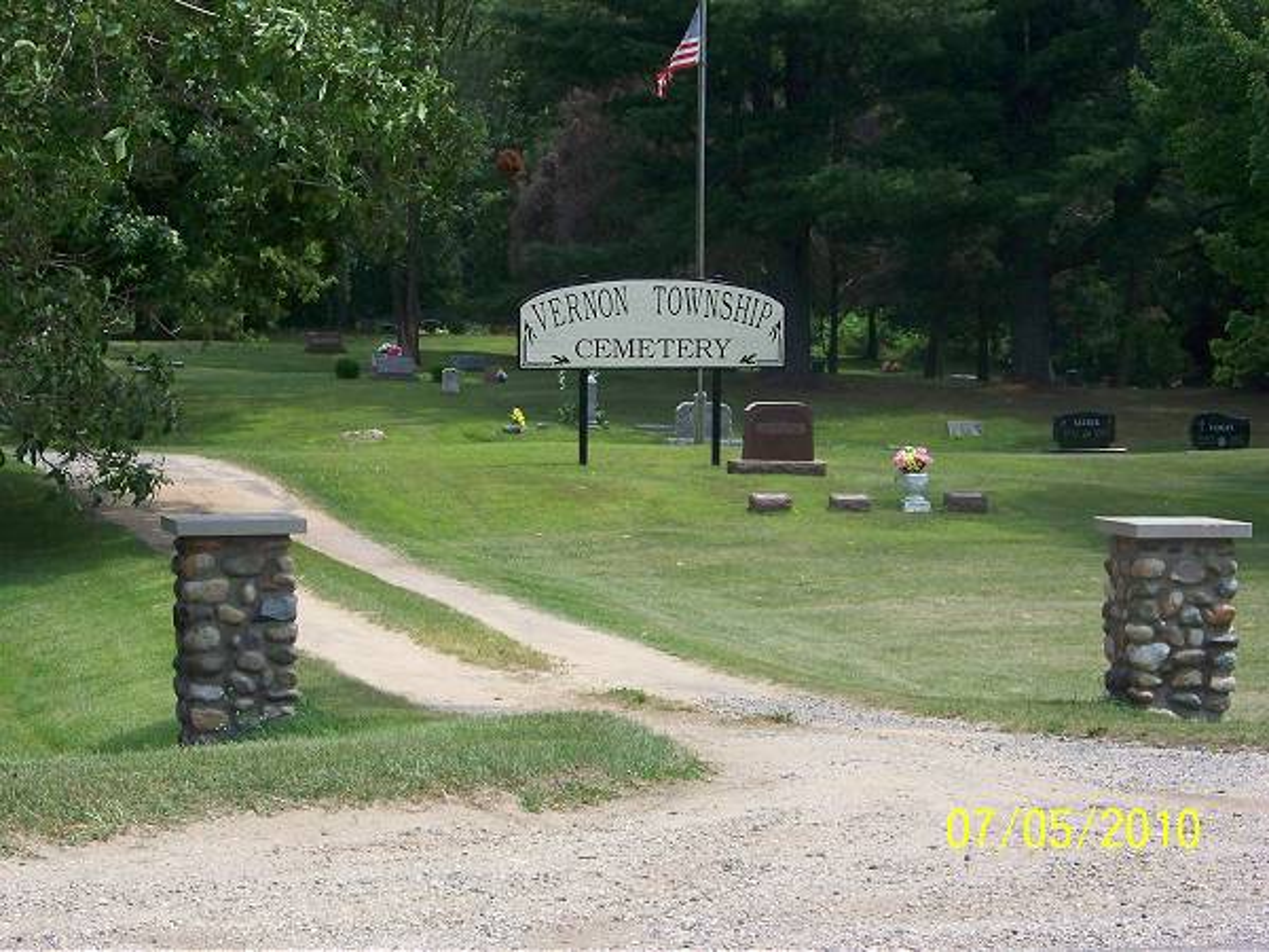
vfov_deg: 14.0
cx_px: 634
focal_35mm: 106
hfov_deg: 18.5
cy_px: 476
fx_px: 3886
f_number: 4.5
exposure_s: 1/1250
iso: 200
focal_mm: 17.6
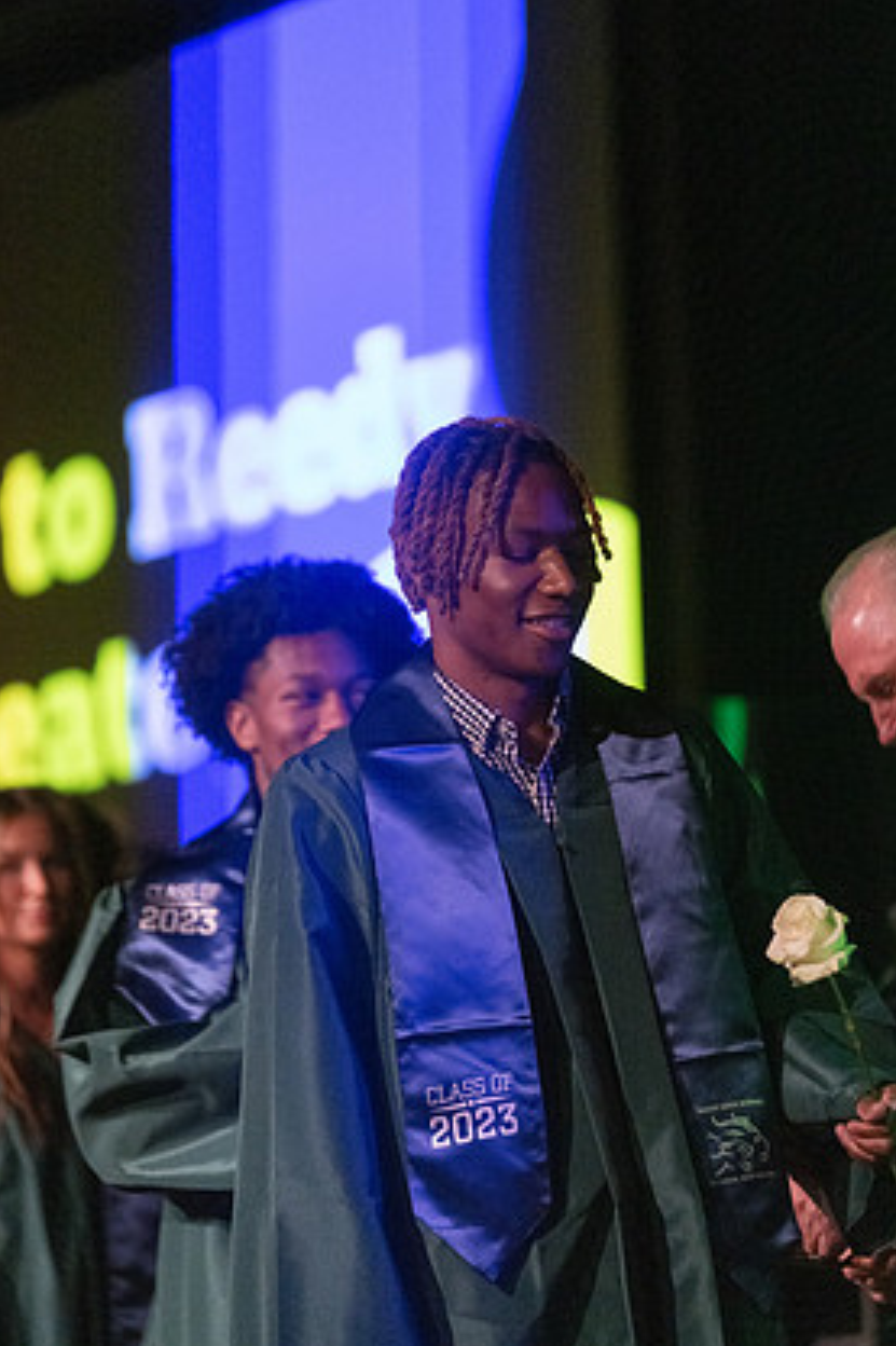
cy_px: 647
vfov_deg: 12.0
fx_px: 6426
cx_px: 453
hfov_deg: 8.0
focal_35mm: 172
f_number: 2.8
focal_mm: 159
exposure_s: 1/1000
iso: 16000
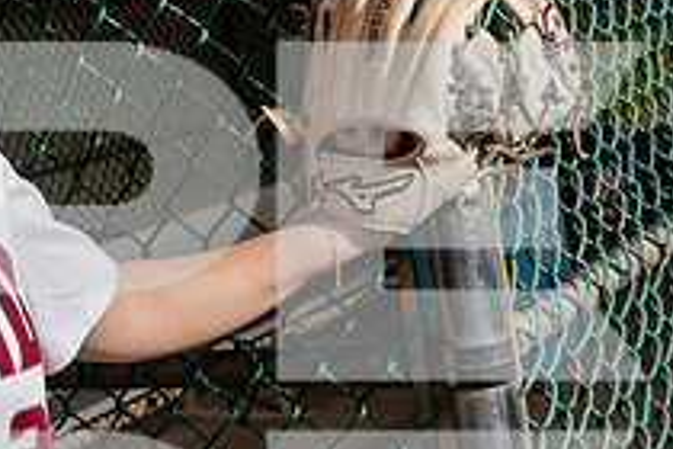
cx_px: -170
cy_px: 213
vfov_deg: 17.1
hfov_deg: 22.9
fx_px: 1495
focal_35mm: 80
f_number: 8
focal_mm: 29
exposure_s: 1/250
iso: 100
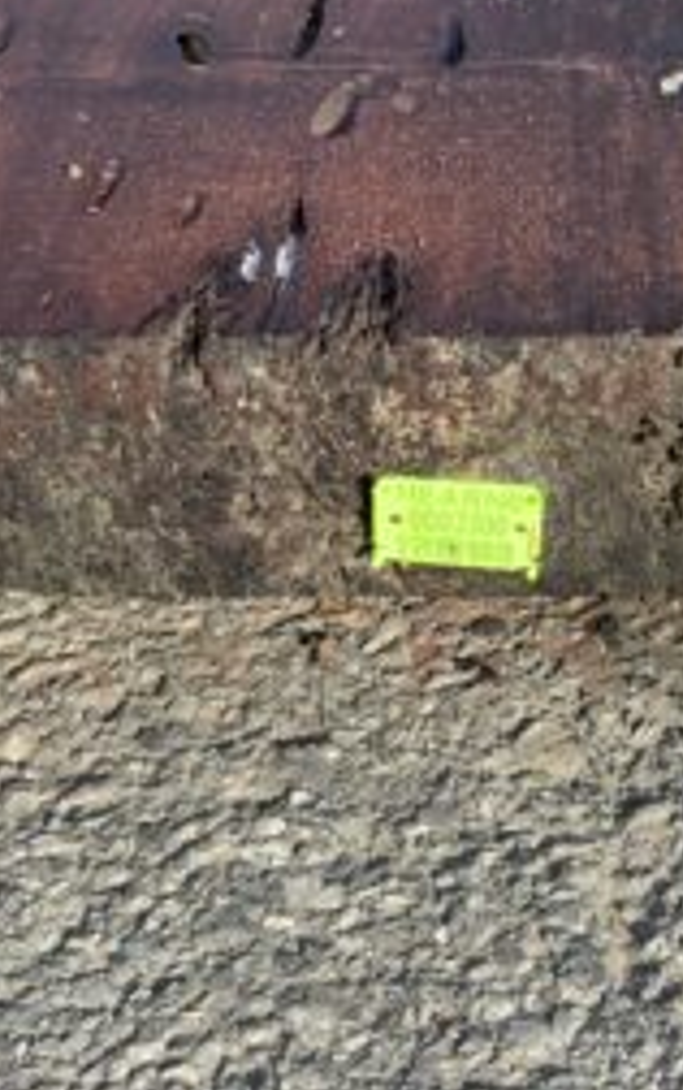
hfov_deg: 19.8
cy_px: 612
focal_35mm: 65
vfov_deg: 31.5
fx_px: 1931
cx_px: 562
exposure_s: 1/428
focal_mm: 3
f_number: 1.8
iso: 16
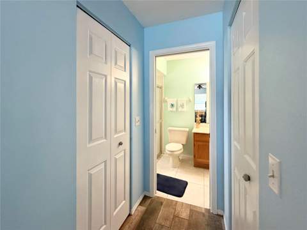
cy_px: 115
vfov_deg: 85.7
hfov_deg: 102.1
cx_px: 154
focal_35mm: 14
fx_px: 124
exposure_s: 1/120
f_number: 2.2
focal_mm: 2.22
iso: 500
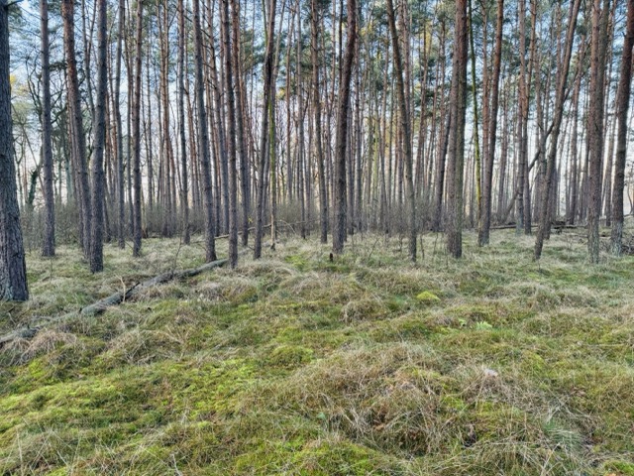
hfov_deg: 71.6
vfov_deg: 56.8
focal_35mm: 24
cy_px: 238
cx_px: 317
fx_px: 440
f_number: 1.78
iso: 200
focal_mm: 6.76
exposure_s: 1/121
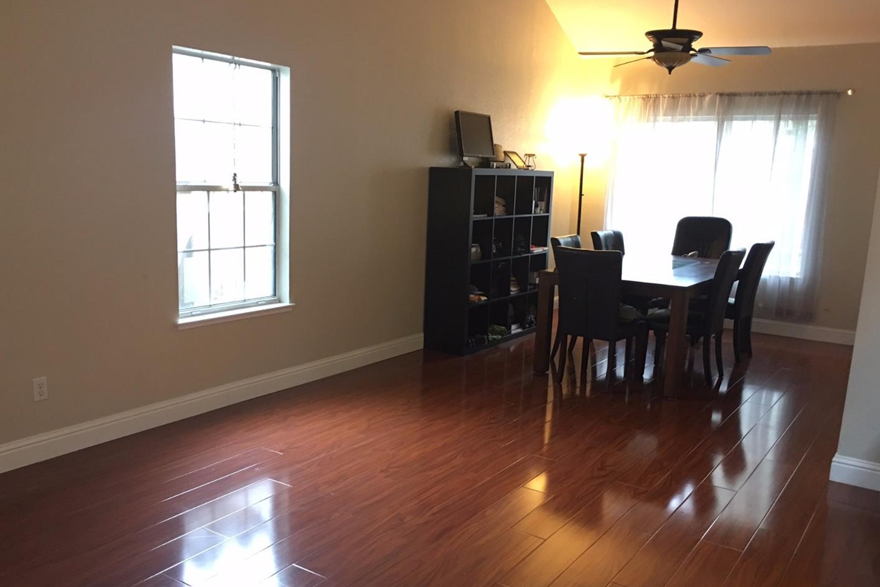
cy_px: 324
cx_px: 427
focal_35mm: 32
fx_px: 782
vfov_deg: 41.1
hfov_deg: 58.7
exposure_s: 1/8
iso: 100
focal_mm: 4.15
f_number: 2.2
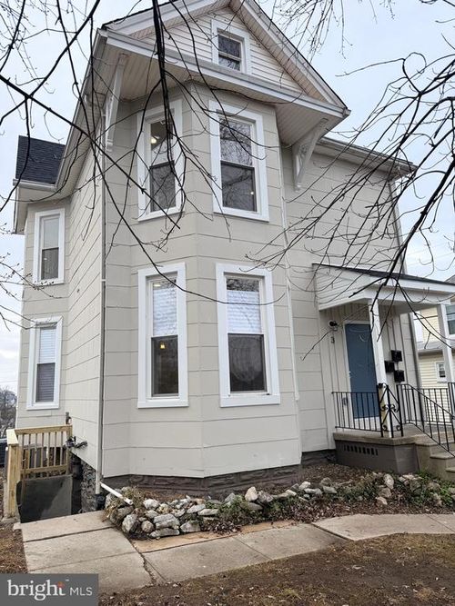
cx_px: 228
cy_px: 303
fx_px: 421
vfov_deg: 71.6
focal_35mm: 24
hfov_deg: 56.8
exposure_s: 1/1292
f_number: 1.78
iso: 80
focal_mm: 6.76
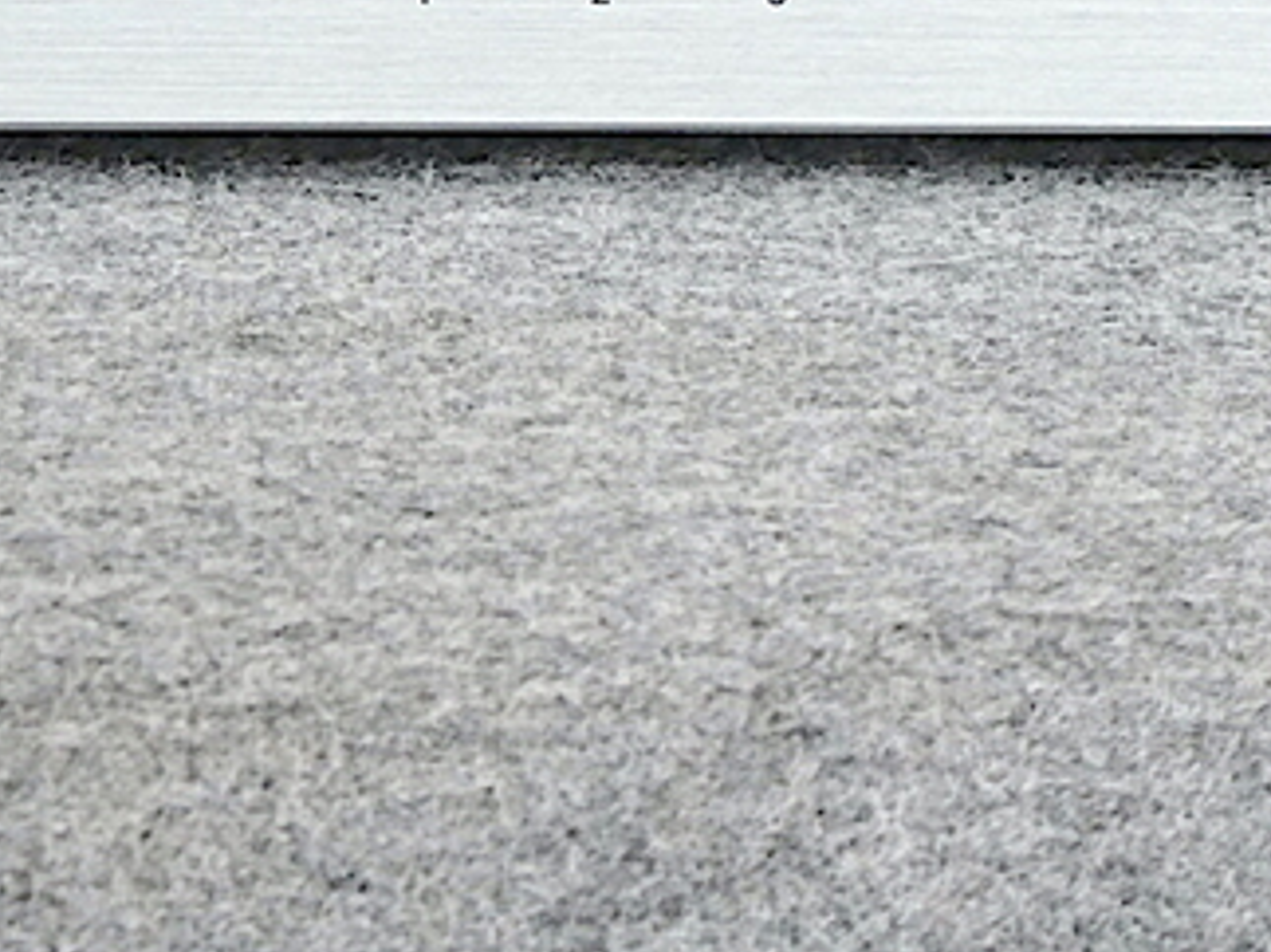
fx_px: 21802
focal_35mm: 594
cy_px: -350
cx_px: 252
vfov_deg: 2.5
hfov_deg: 3.3
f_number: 5.6
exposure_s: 1/13
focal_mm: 35.8
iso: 200
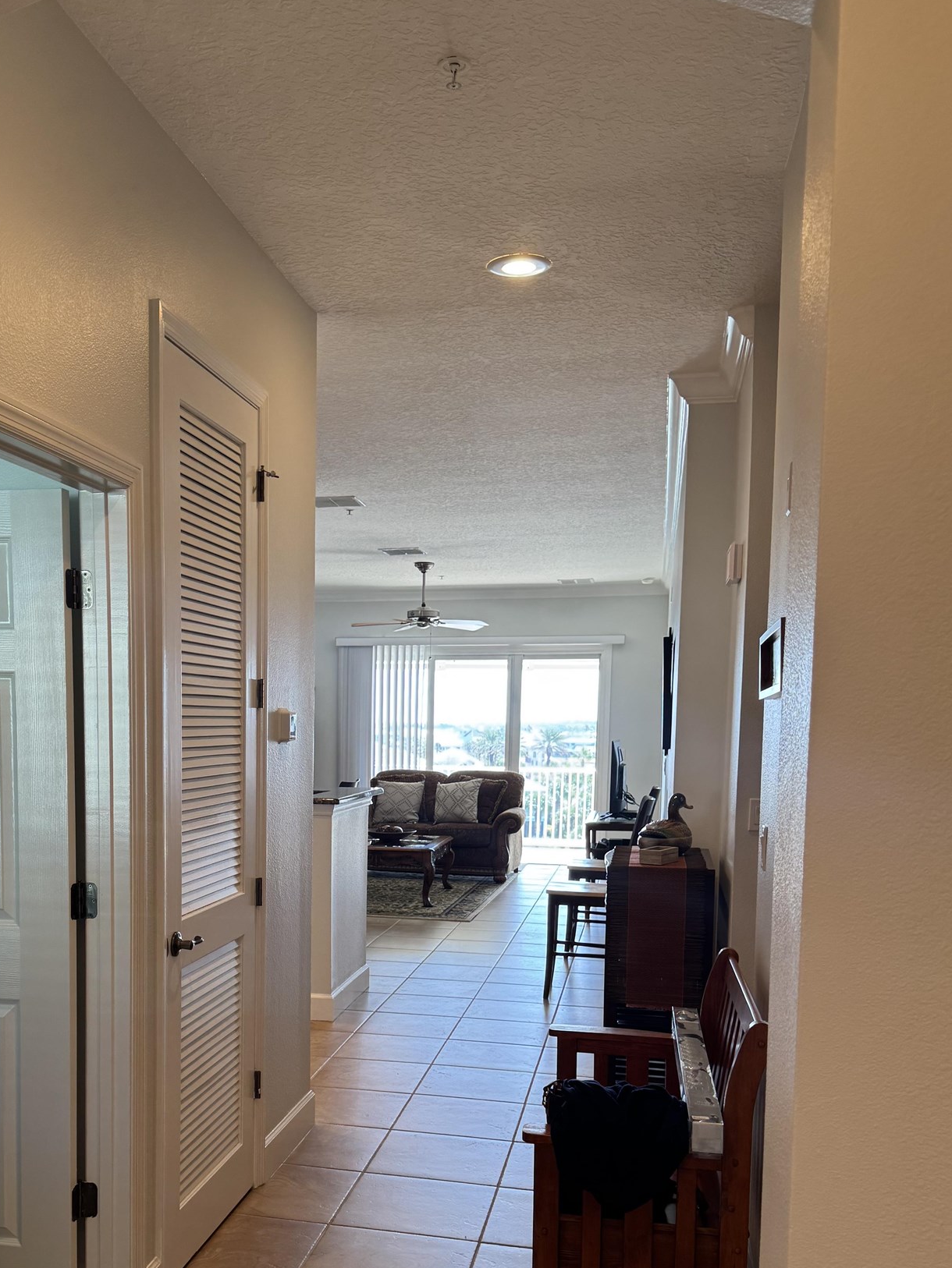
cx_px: 325
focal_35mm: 34
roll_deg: -1.5
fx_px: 1246
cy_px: 843
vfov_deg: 52.9
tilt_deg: -4.6
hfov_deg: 41.3
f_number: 1.78
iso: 160
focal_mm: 6.76
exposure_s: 1/120
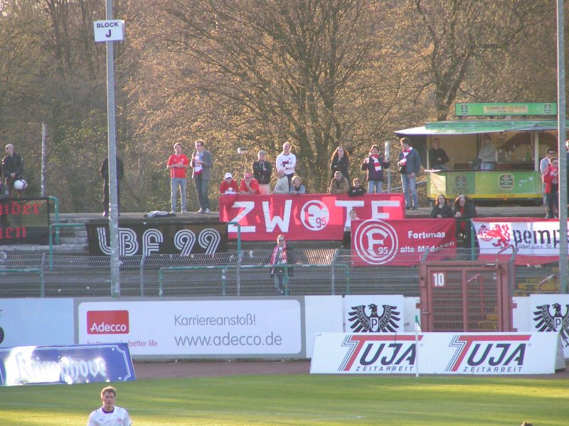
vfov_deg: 3.9
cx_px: 284
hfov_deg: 5.2
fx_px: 6246
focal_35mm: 380
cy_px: 213
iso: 200
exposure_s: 1/320
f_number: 3.5
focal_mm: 58
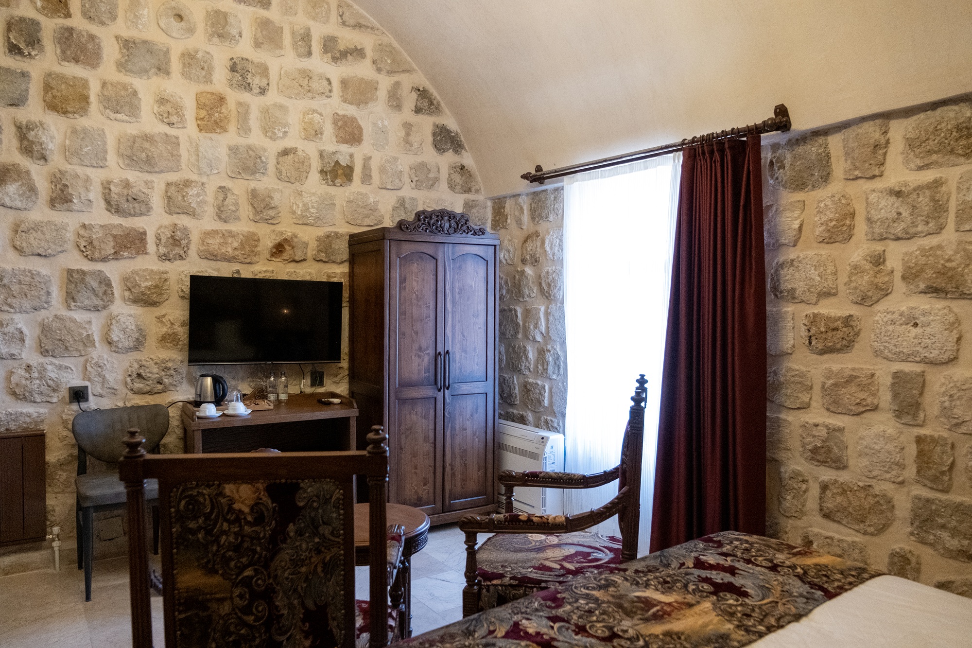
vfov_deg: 53.1
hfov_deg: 73.7
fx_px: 648
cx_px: 486
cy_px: 324
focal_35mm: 24
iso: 5000
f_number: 2.8
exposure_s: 1/500
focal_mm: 16
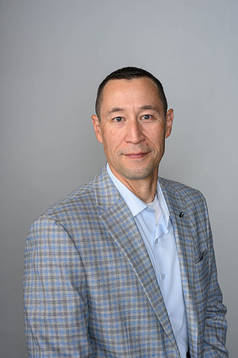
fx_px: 496
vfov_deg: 39.6
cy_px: 179
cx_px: 119
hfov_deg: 27.0
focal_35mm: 50
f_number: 7.1
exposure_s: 1/160
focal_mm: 50
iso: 250
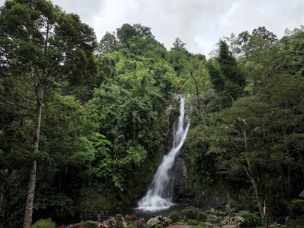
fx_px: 211
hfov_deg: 71.6
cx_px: 152
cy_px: 114
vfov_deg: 56.8
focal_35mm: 24
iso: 110
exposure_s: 1/20
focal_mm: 12.29
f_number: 2.8
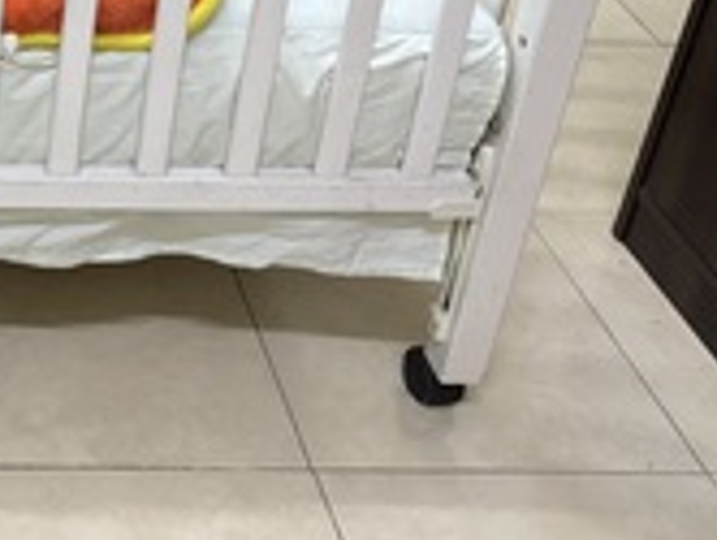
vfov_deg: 20.6
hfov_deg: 25.7
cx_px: -184
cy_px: -132
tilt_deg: -25.8
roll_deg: -2.1
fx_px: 1369
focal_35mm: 66
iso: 640
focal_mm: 6.76
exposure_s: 1/60
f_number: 1.78
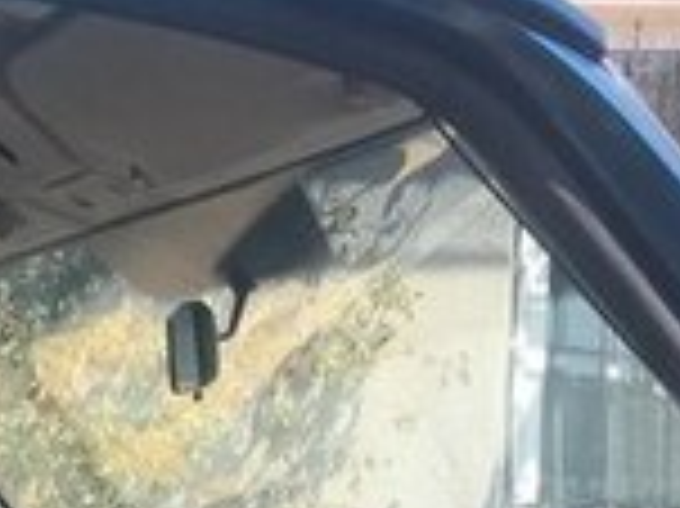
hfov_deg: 15.4
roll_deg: -1.1
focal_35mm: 127
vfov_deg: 10.6
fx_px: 2493
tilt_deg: -10.2
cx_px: 86
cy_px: 1032
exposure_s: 1/463
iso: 25
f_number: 2.2
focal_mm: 4.15
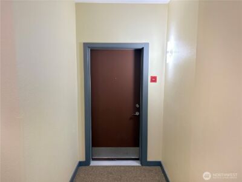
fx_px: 182
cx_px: 121
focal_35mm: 26
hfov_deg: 67.3
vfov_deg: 53.1
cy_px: 91
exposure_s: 1/60
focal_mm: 5.96
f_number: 1.6
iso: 250
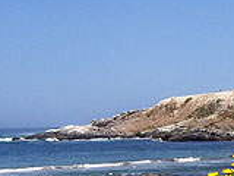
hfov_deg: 16.6
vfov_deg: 12.5
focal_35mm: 118
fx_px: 798
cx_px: 162
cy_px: 122
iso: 80
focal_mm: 7
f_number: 5.6
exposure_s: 1/750
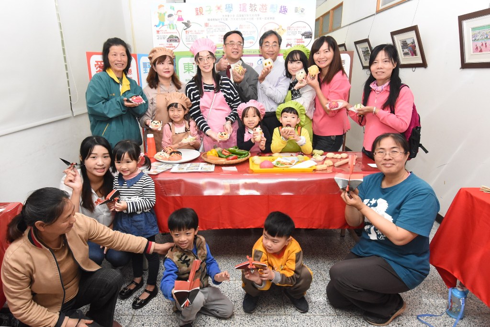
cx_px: 245
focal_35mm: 20
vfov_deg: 63.2
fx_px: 265
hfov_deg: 85.4
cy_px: 164
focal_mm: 13
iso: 2500
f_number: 5.6
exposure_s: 1/400
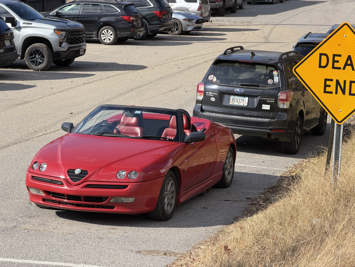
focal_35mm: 100
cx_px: 178
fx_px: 1026
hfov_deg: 19.6
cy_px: 134
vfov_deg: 14.8
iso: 40
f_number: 2.8
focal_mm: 16.89
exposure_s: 1/631
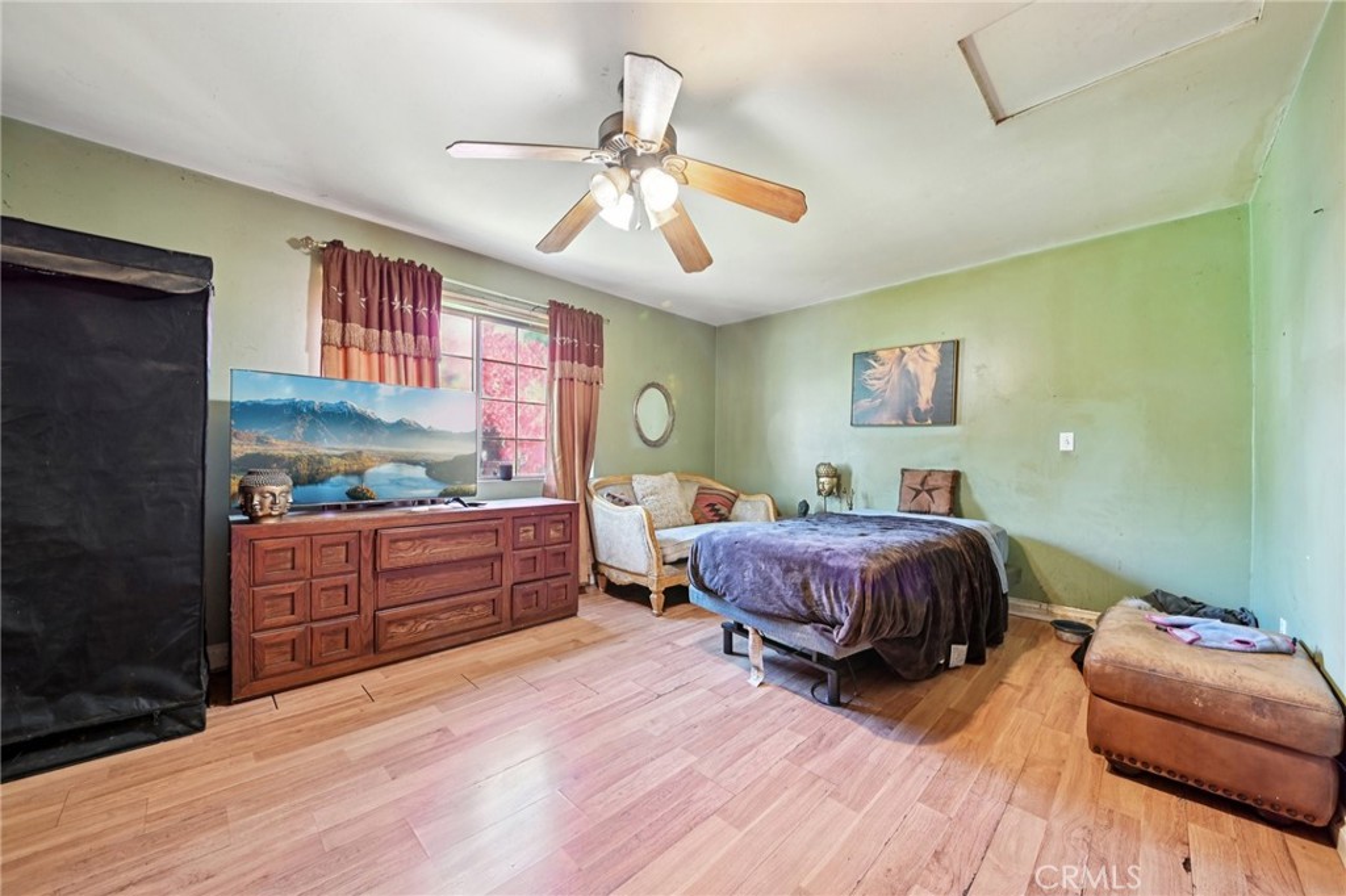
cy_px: 448
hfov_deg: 112.6
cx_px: 673
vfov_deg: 90.0
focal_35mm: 12
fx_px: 448
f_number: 8
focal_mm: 12
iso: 400
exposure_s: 1/1.25
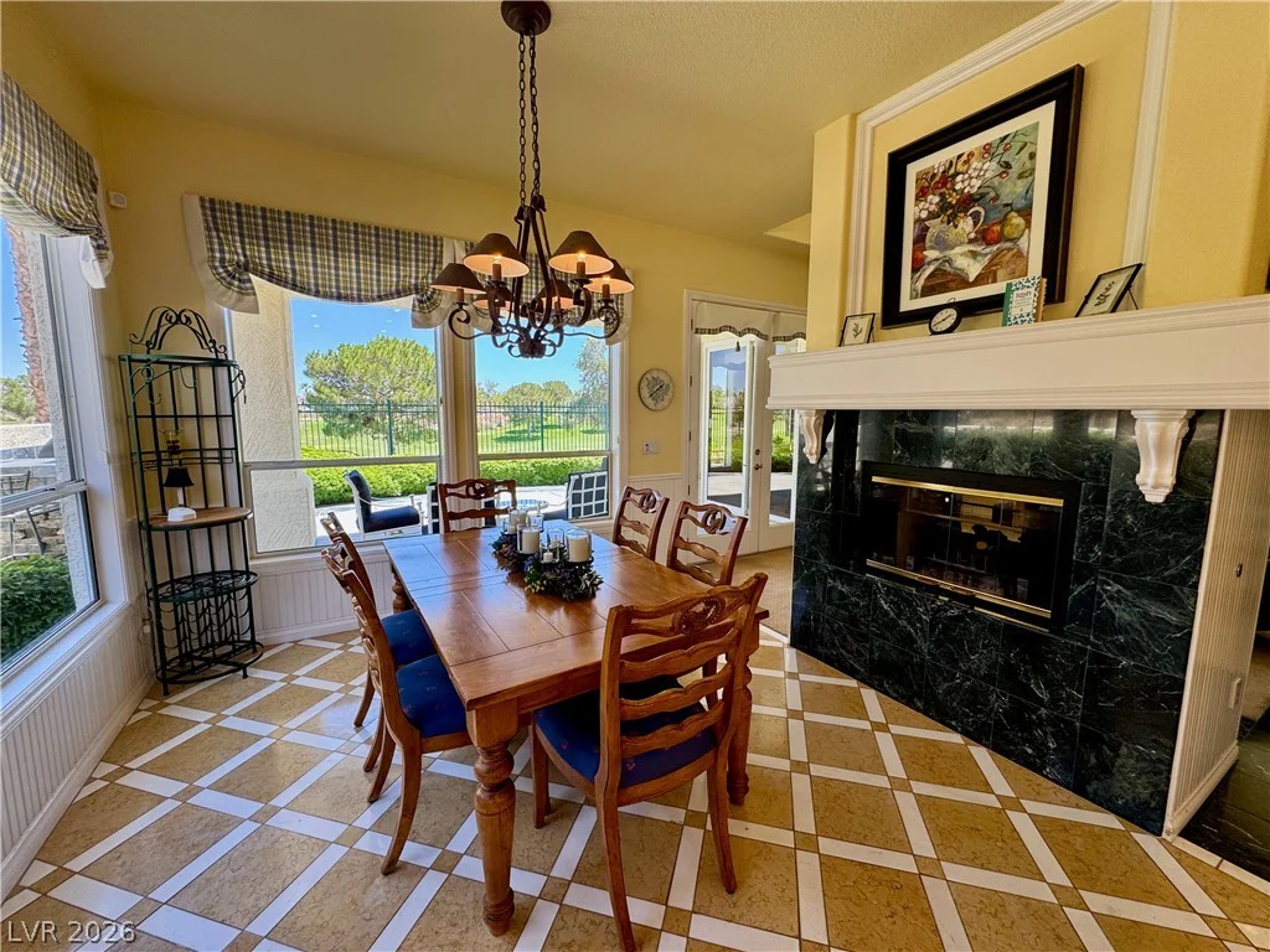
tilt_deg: -8.0
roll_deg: -0.7
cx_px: 635
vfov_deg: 85.7
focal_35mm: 14
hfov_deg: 102.1
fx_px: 514
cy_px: 476
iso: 50
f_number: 2.2
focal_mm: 2.22
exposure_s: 1/120
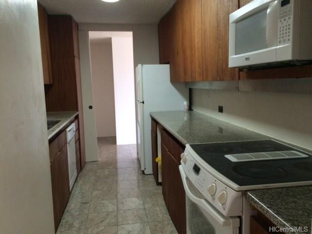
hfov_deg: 61.7
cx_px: 156
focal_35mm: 29
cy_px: 117
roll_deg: +1.4
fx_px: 261
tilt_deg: -6.3
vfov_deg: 48.2
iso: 250
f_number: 2.2
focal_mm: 4.15
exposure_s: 1/30
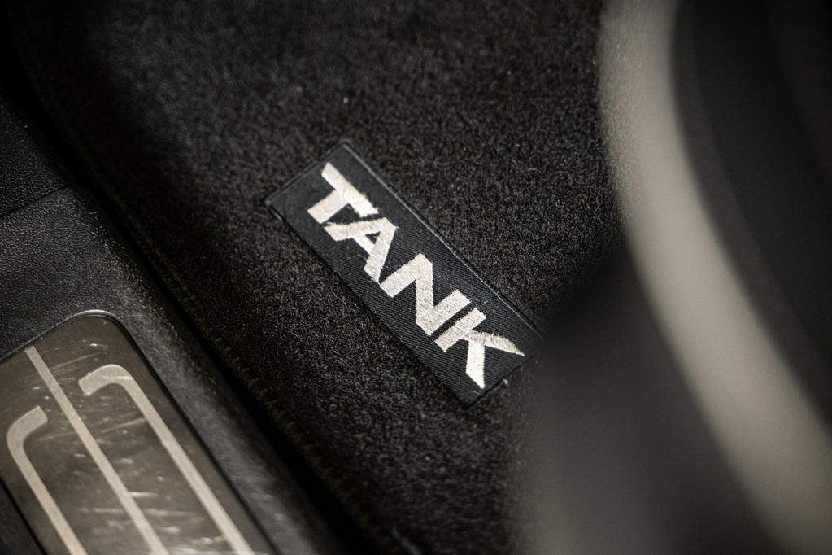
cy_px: 278
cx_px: 416
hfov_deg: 27.0
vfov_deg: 18.2
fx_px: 1733
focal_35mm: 75
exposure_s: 1/160
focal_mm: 75
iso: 800
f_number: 2.8
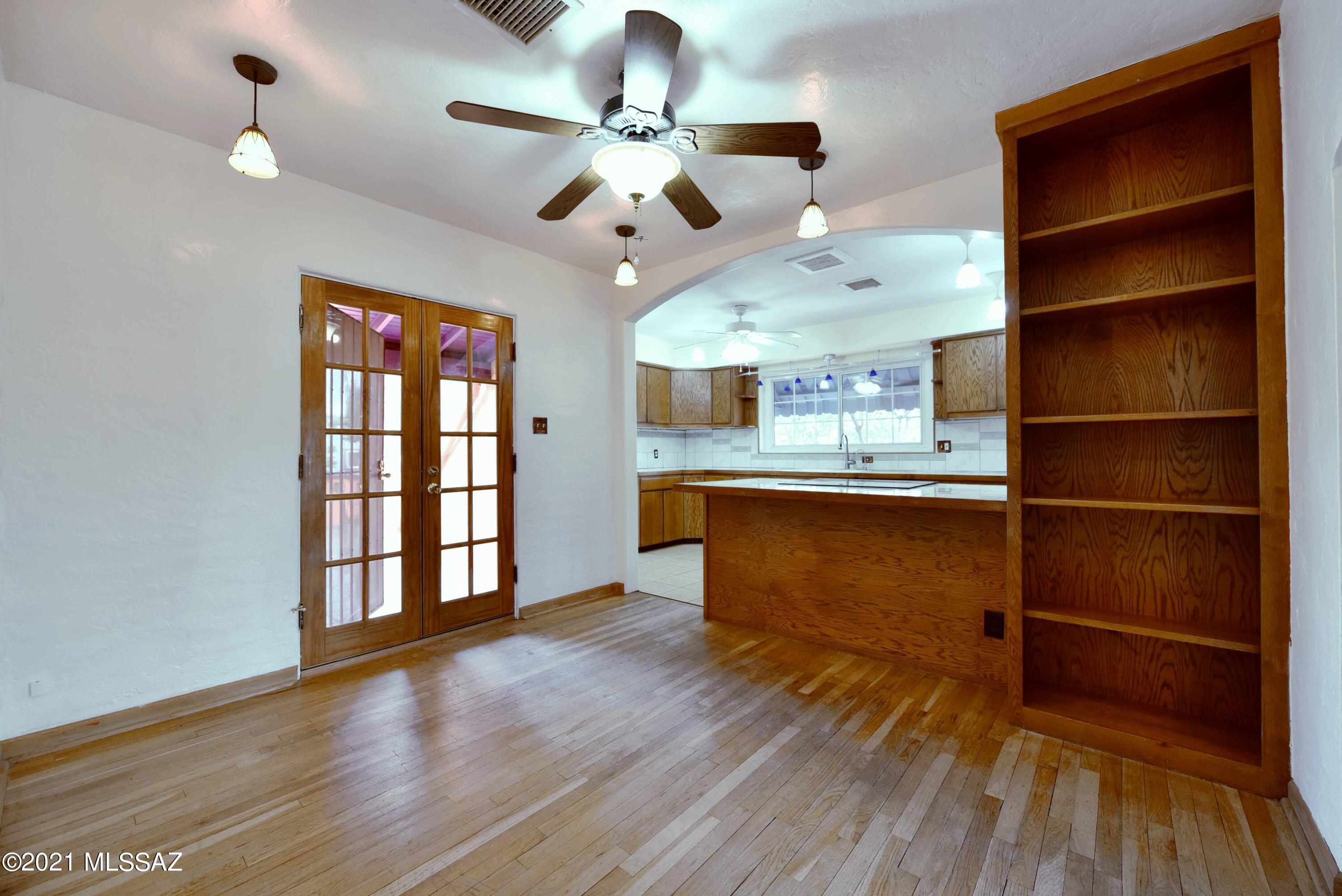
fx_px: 522
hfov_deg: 104.2
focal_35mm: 14
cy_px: 448
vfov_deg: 81.2
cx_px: 671
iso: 720
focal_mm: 14
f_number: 4
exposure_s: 1/60
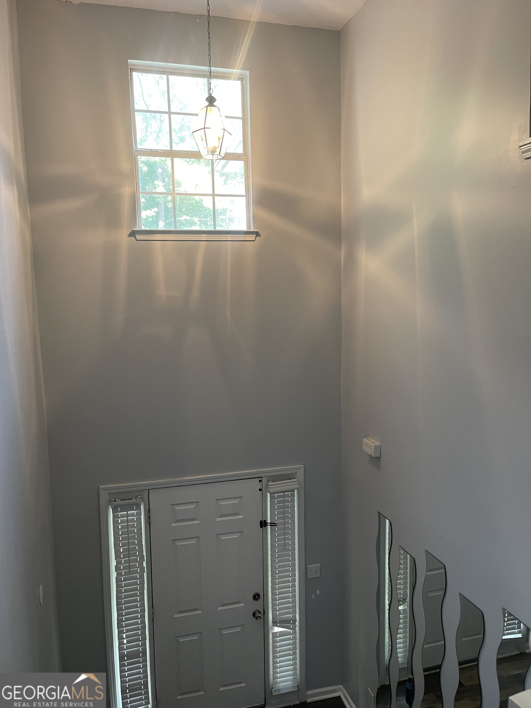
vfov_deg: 69.4
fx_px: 511
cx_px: 266
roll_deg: +0.6
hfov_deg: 54.9
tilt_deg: -6.0
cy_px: 354
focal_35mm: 25
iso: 250
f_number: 1.6
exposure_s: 1/60
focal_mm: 5.1
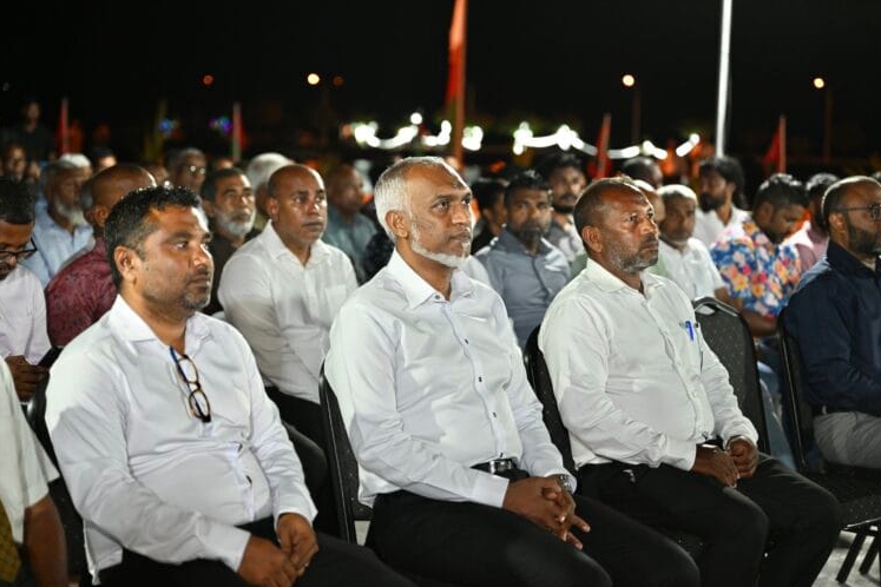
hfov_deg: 28.1
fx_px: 1762
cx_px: 432
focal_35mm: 72
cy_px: 298
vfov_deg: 18.9
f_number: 3.2
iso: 3200
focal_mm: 70
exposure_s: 1/125
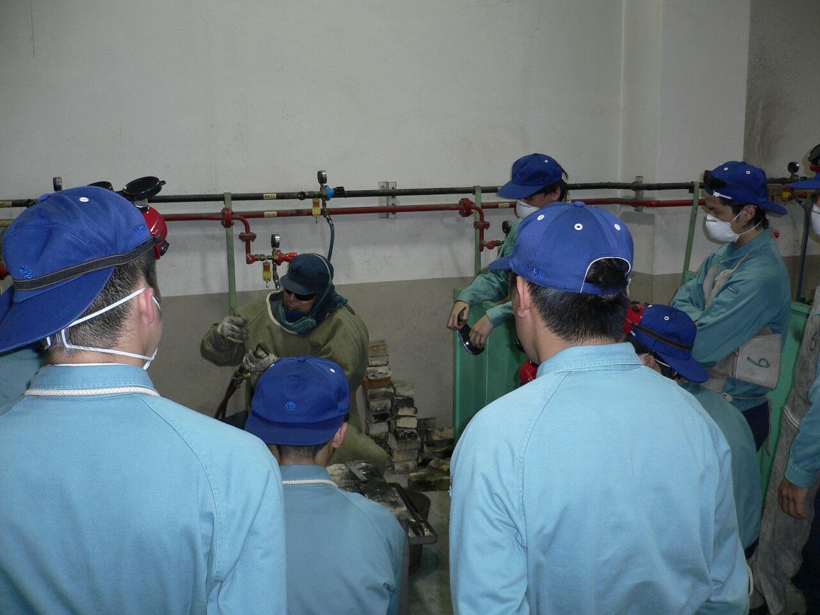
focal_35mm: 35
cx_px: 410
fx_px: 829
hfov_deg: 52.6
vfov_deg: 40.7
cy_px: 308
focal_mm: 5.8
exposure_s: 1/60
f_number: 2.8
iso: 100
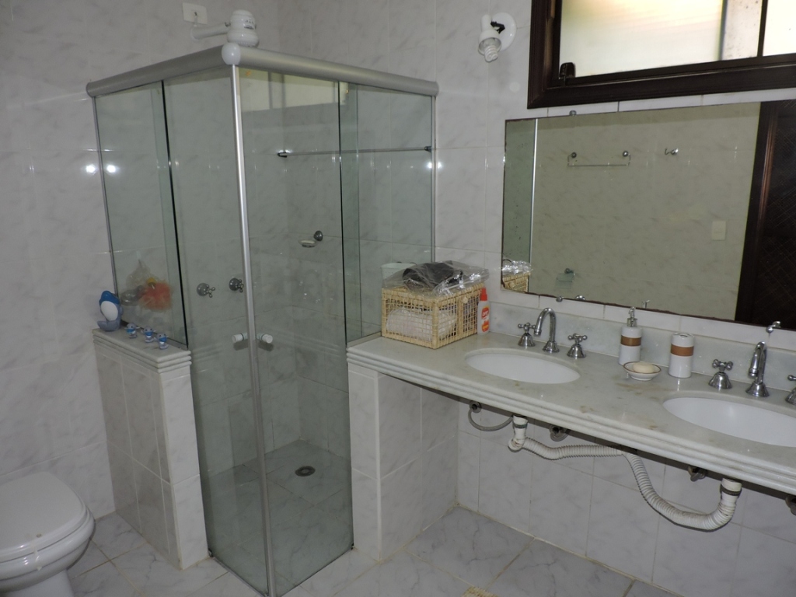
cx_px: 398
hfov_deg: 71.6
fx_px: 552
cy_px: 298
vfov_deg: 56.8
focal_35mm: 24
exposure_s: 1/30
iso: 200
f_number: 3
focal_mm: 4.3
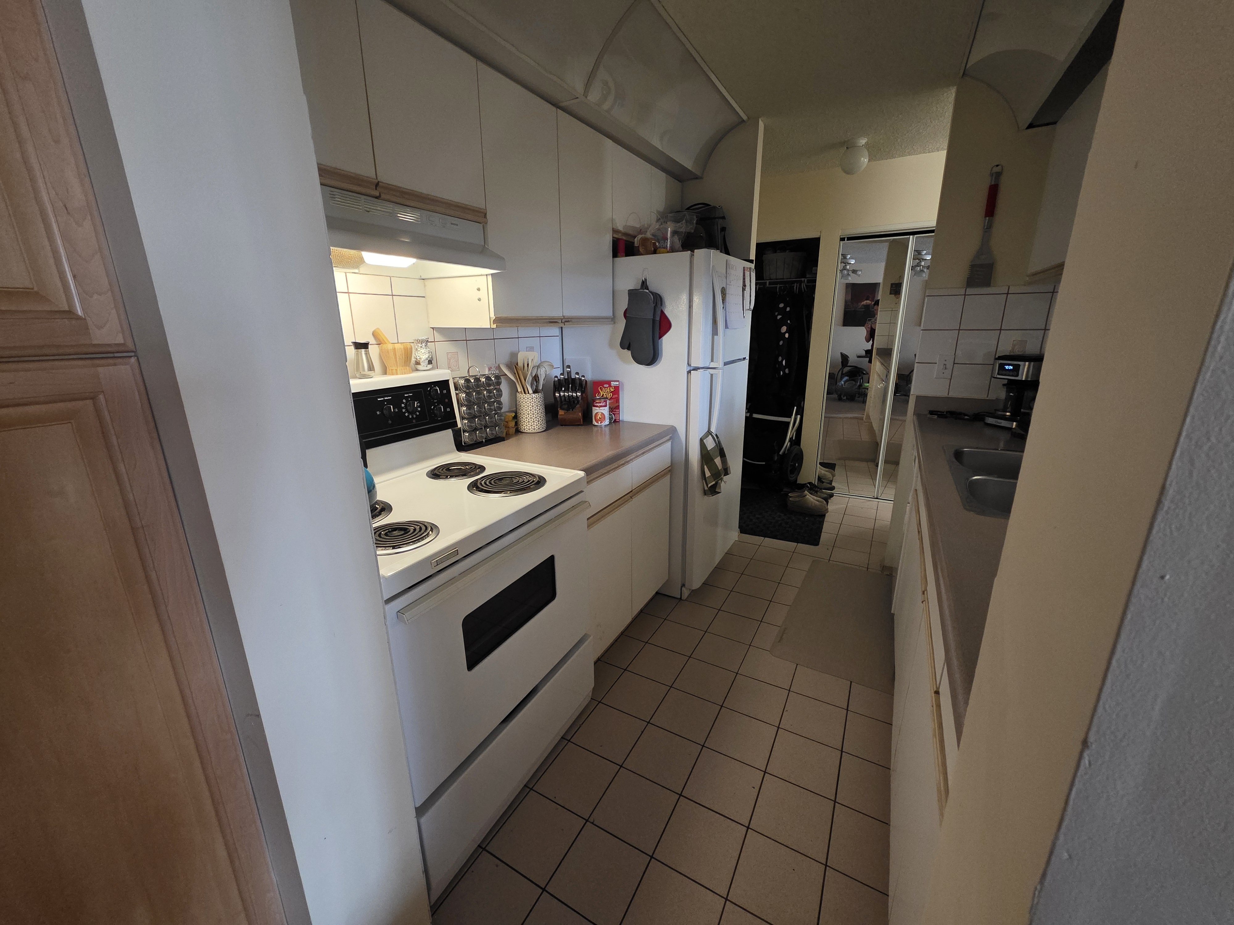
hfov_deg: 106.2
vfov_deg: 89.9
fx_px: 463
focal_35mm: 13
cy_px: 462
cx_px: 617
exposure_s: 1/60
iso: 1000
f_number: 1.9
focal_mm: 2.2
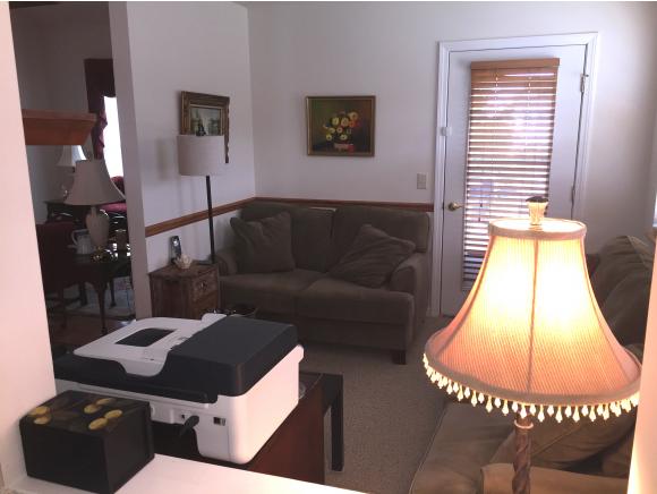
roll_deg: -0.6
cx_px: 328
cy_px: 247
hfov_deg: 61.6
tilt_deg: -12.2
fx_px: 551
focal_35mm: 29
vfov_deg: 48.3
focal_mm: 4.15
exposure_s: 1/30
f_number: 2.2
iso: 50
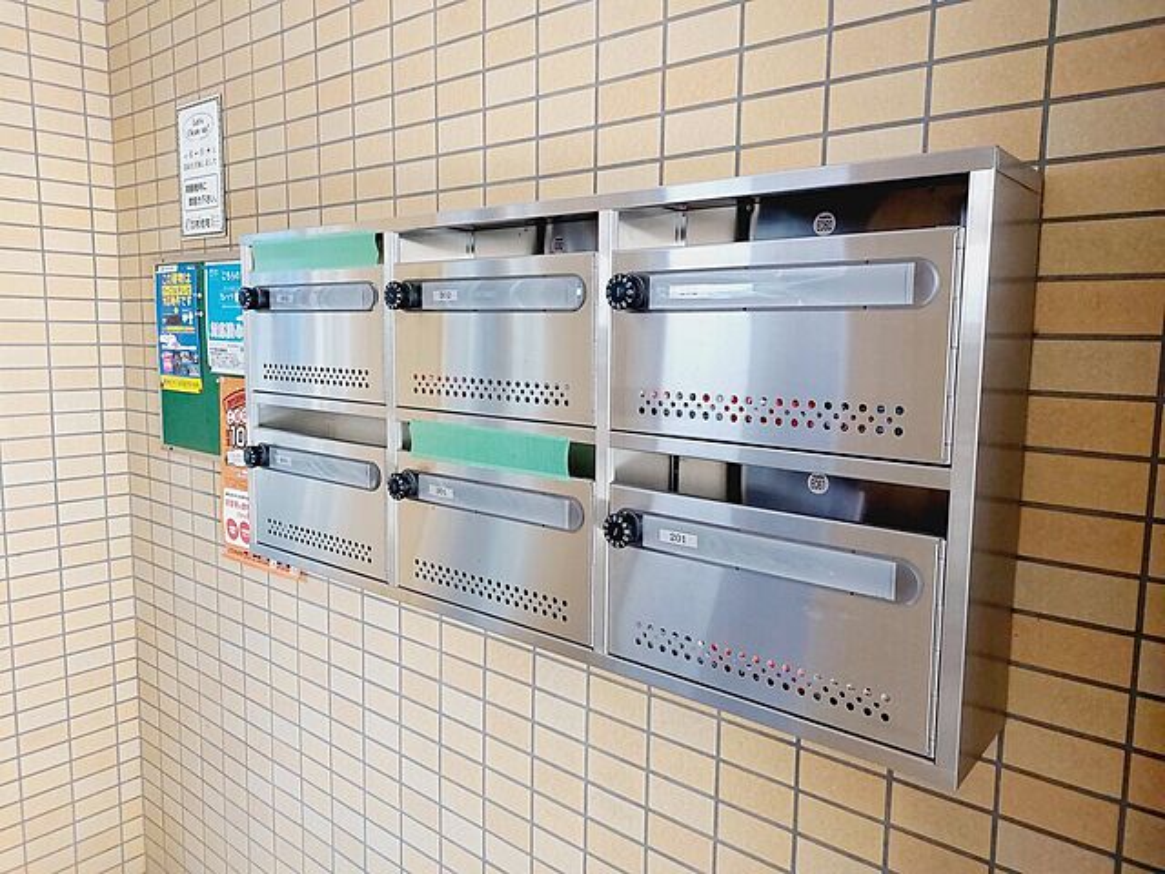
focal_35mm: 24
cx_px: 582
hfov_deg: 71.6
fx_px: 808
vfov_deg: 56.8
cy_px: 437
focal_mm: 5.23
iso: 320
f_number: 1.8
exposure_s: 1/120
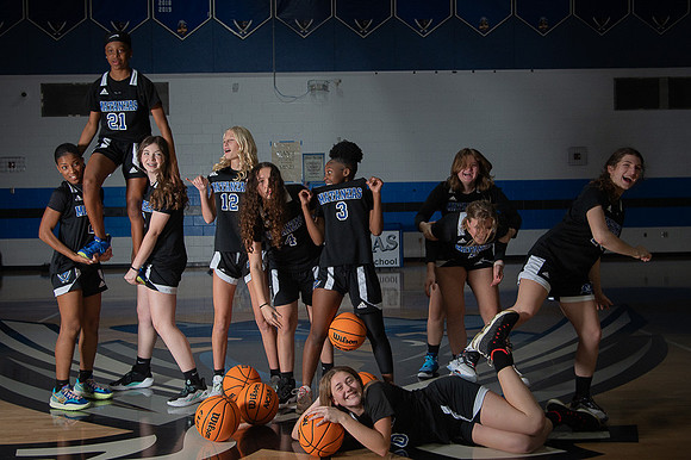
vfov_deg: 32.4
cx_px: 339
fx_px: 791
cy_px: 207
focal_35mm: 41
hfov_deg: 47.2
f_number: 4
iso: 640
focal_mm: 32
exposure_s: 1/200
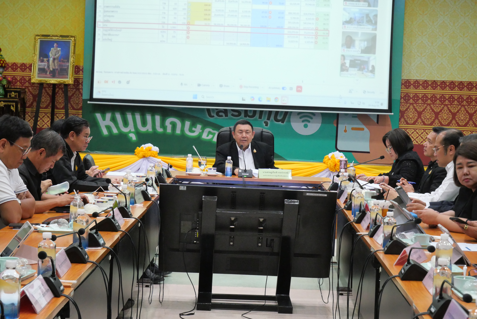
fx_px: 1100
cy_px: 160
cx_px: 238
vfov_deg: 16.5
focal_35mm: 83
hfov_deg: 24.5
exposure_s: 1/80
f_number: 5.6
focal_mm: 40
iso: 3200
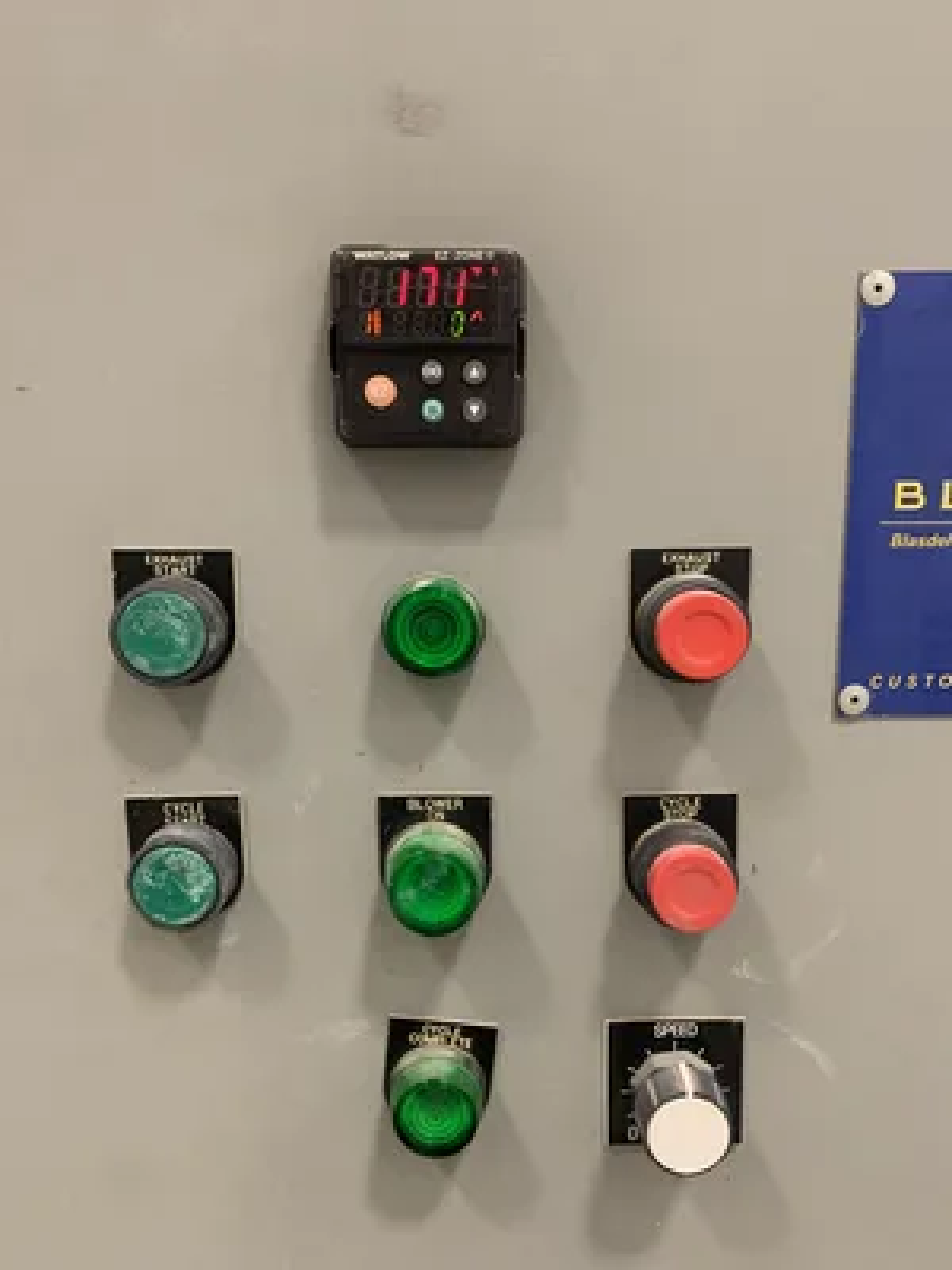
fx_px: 953
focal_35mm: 26
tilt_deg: -10.7
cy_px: 635
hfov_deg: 53.1
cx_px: 476
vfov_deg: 67.3
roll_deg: -0.1
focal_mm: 4.25
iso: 320
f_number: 1.8
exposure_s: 1/40
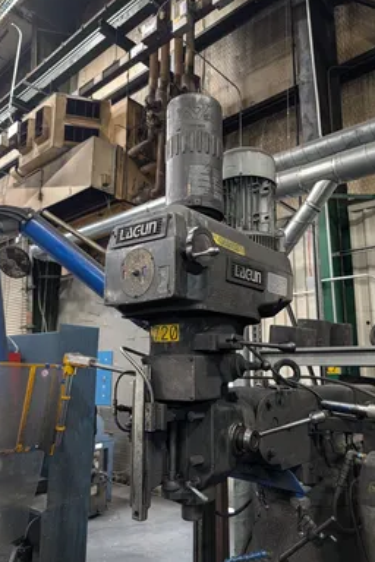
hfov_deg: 49.5
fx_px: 406
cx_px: 200
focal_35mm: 26
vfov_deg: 69.4
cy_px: 277
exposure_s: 1/120
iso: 488
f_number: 1.68
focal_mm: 6.9
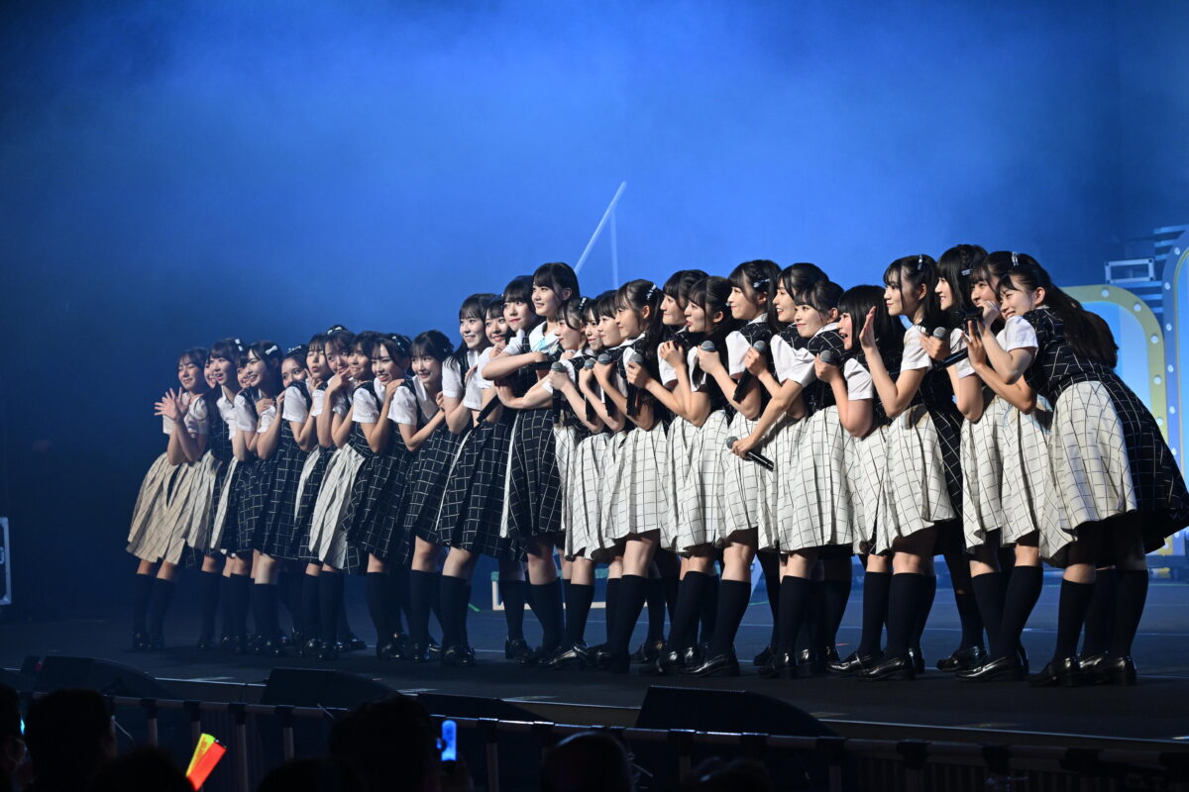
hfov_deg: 20.4
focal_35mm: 100
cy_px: 396
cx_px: 594
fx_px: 3303
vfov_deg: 13.7
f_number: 6.3
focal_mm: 100
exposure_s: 1/640
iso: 3200
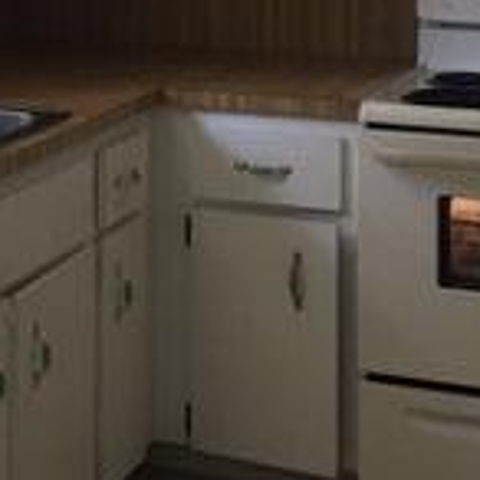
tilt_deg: -0.5
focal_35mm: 112
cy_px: -141
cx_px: 46
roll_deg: -0.1
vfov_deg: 14.9
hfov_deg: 15.4
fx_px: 1757
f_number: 2.2
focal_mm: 4.15
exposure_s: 1/30
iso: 40
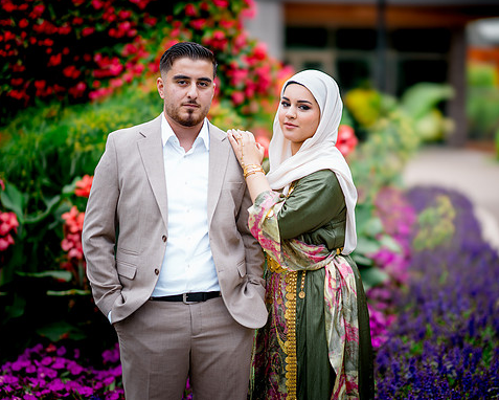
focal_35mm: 97
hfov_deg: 19.7
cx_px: 288
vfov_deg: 15.9
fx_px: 1433
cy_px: 198
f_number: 1.4
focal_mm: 85
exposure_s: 1/2000
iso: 100
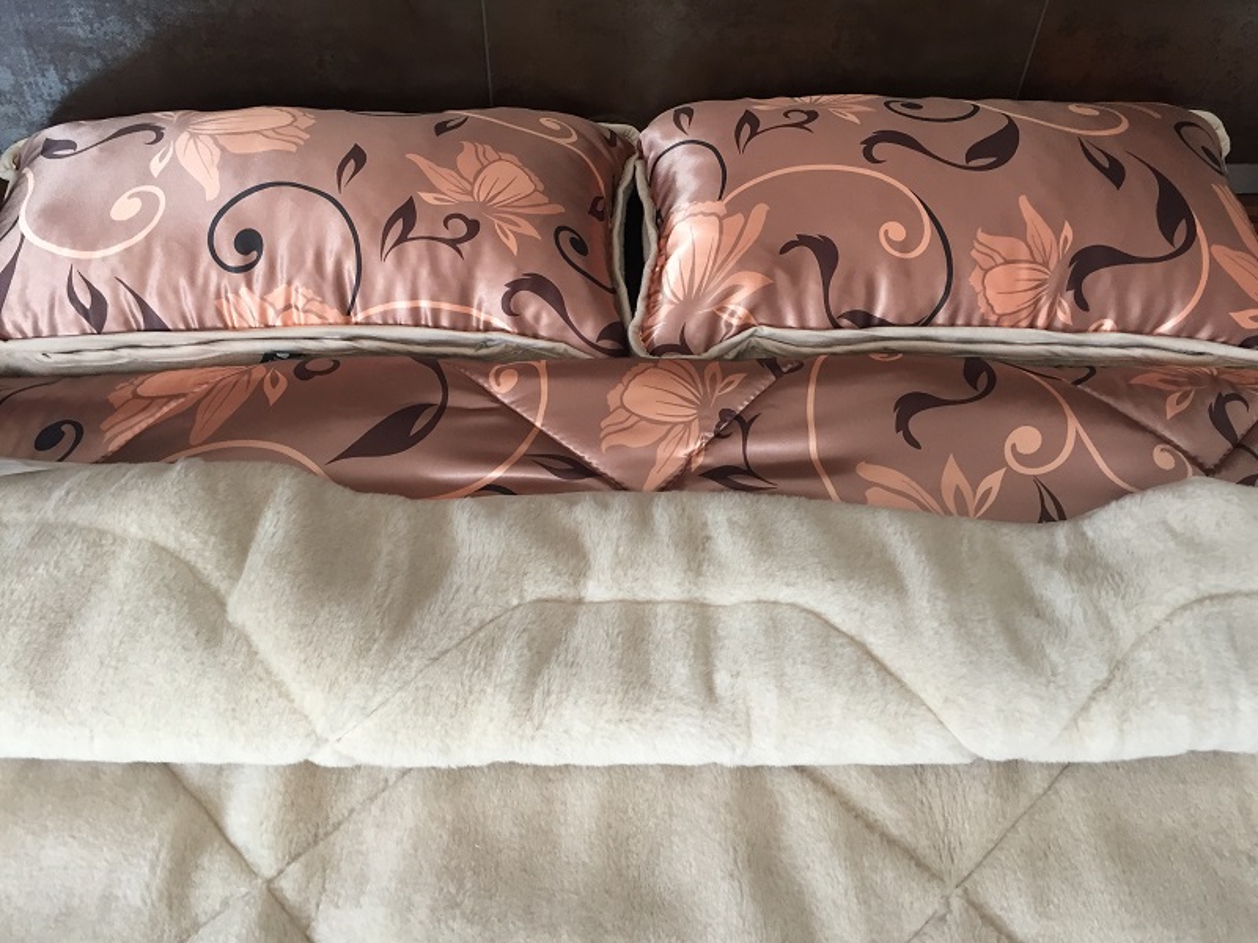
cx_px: 629
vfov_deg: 48.2
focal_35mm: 29
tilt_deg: -49.1
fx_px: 1054
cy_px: 472
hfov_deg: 61.7
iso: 100
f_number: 2.2
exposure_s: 1/33
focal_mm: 4.15
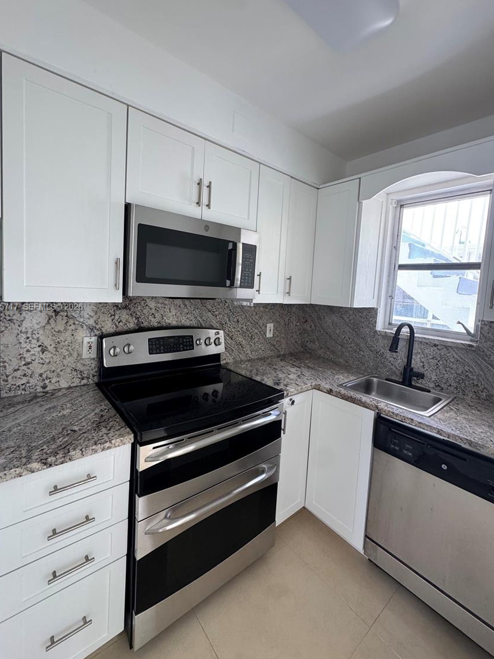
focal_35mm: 15
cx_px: 239
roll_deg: -3.6
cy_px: 308
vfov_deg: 98.0
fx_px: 285
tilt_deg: -3.6
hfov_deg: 81.7
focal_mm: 2.22
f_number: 2.2
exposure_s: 1/99
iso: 250
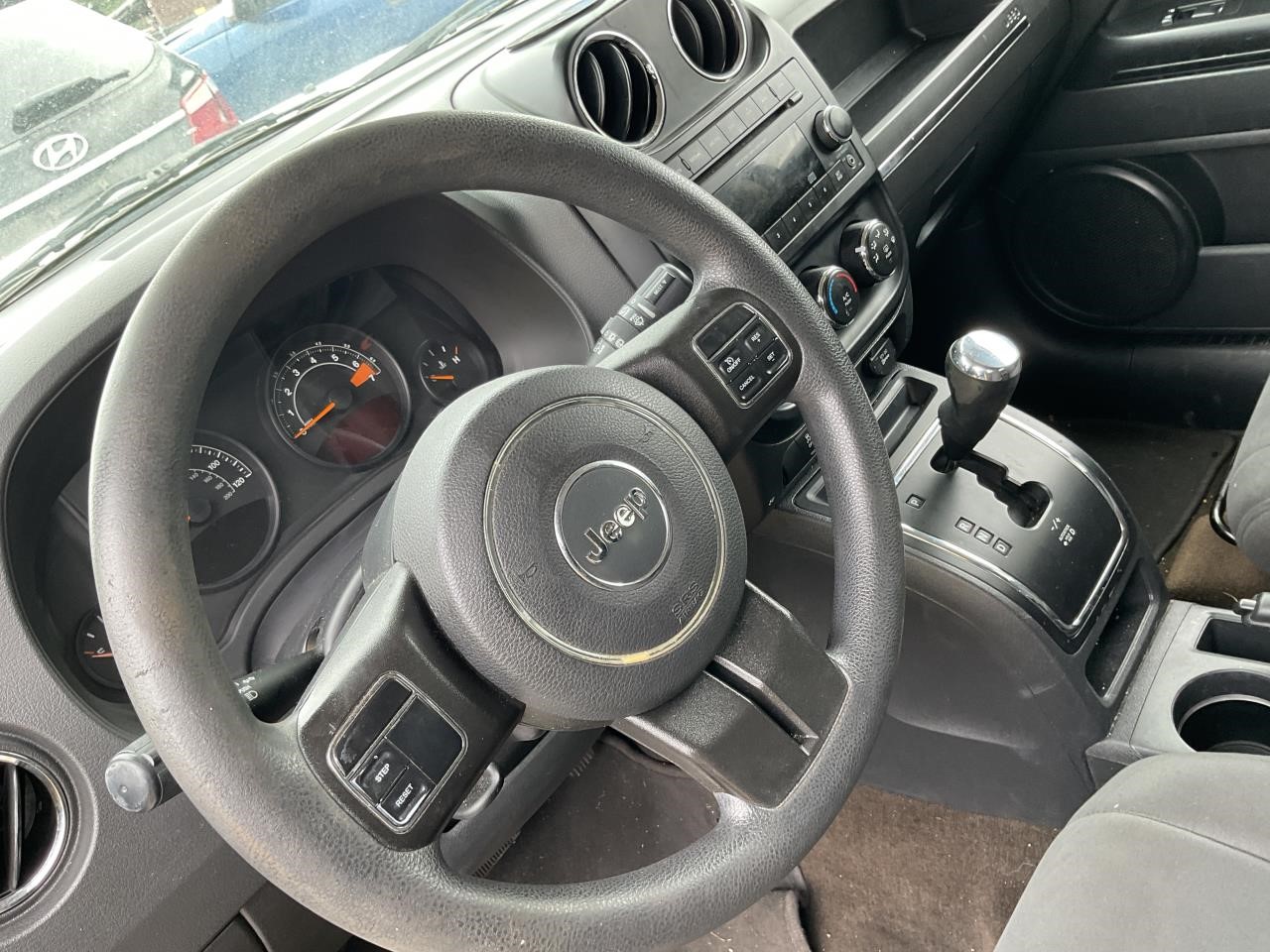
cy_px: 476
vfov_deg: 48.2
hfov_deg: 61.7
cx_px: 635
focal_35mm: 29
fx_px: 1064
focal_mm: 3
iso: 50
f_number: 1.8
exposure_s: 1/60
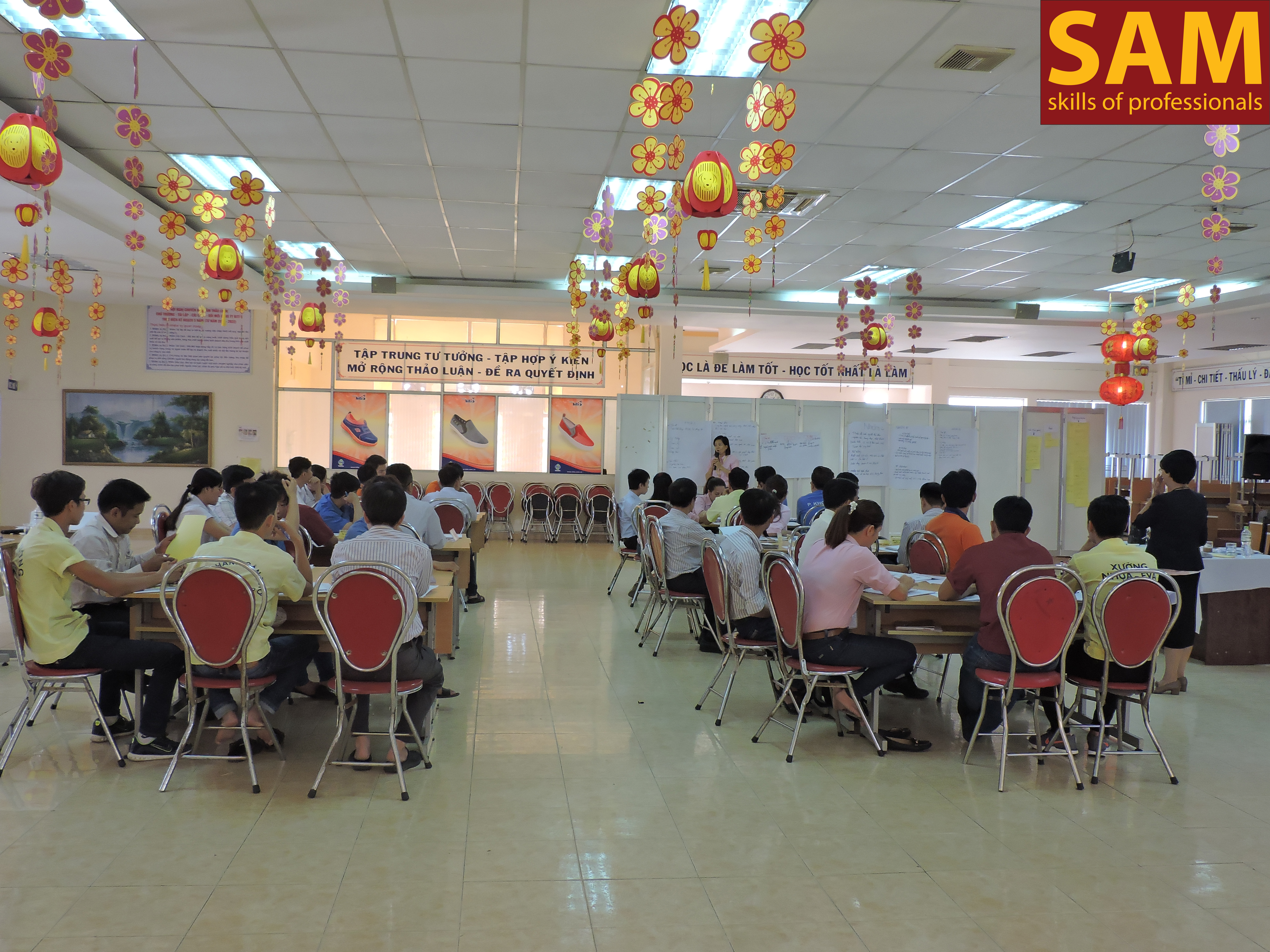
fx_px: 1211
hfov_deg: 55.4
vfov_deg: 42.9
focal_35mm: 33
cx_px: 635
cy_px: 476
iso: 250
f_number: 3.2
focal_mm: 5.9
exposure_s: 1/50
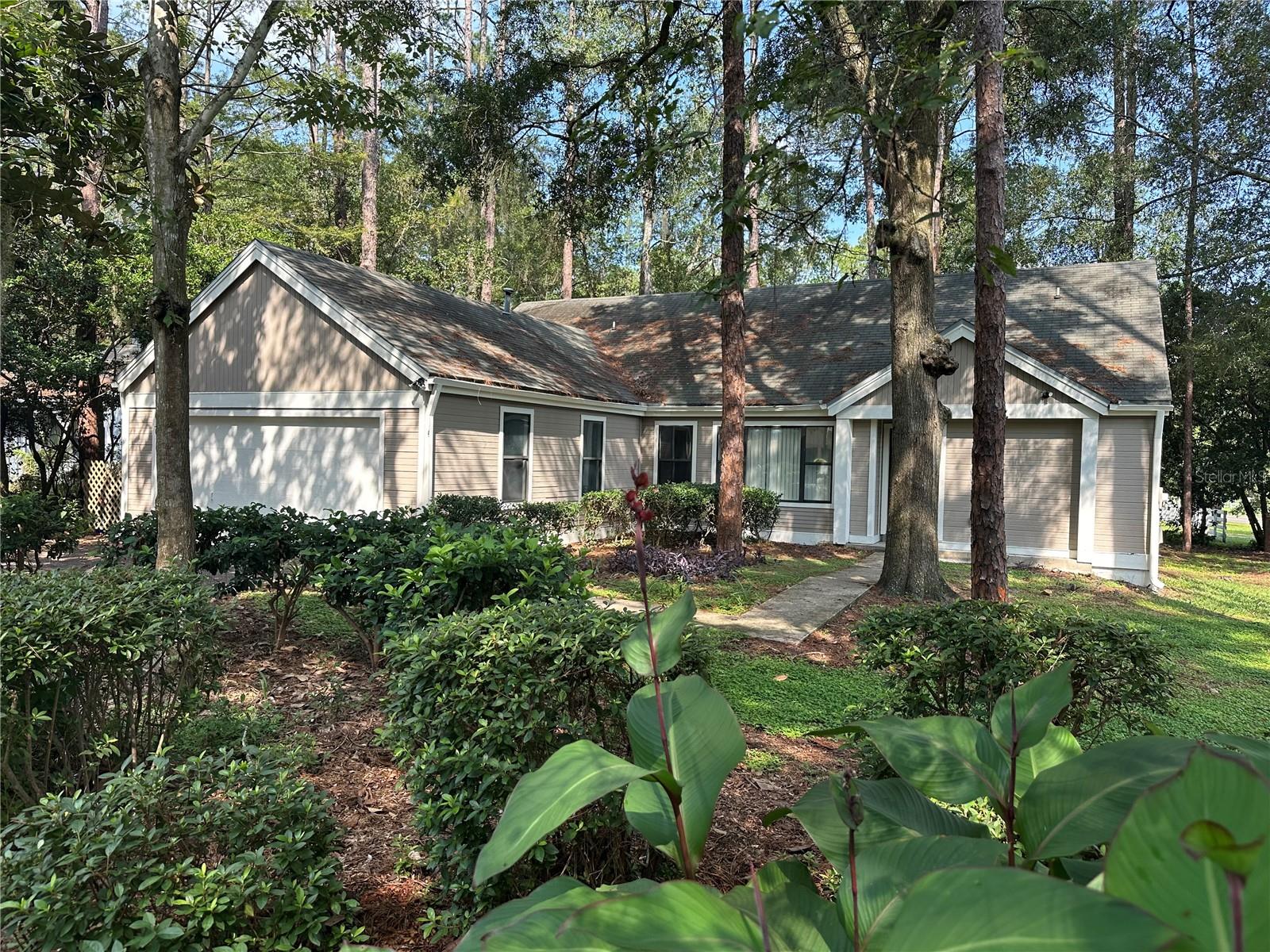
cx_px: 635
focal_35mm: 24
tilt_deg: -0.2
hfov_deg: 71.6
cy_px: 476
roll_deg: -0.3
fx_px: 881
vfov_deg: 56.8
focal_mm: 6.86
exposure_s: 1/718
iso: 80
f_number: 1.78
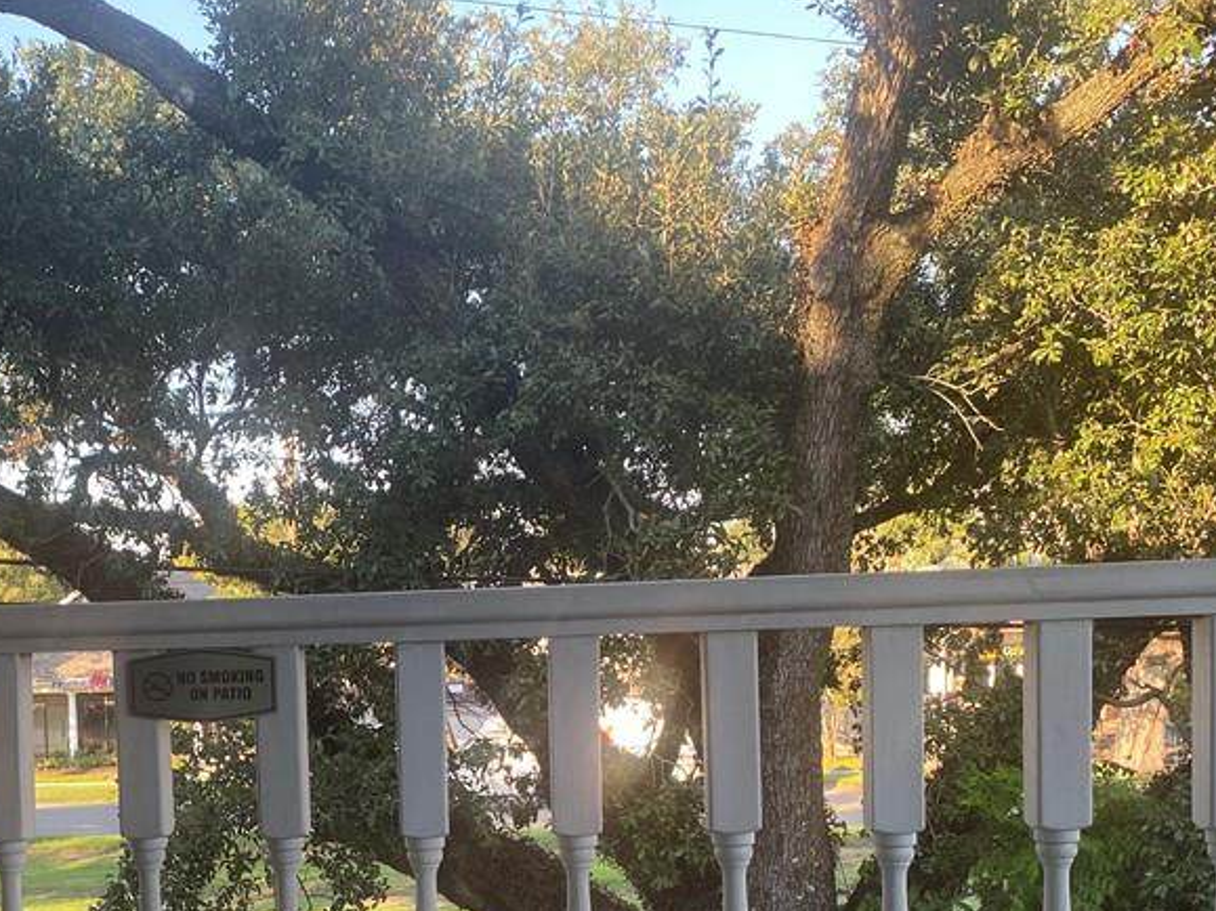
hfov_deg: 39.8
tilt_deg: -2.1
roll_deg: +1.1
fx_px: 1616
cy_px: 787
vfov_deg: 30.4
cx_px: 271
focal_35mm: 46
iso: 32
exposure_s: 1/139
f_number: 1.8
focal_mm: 4.25
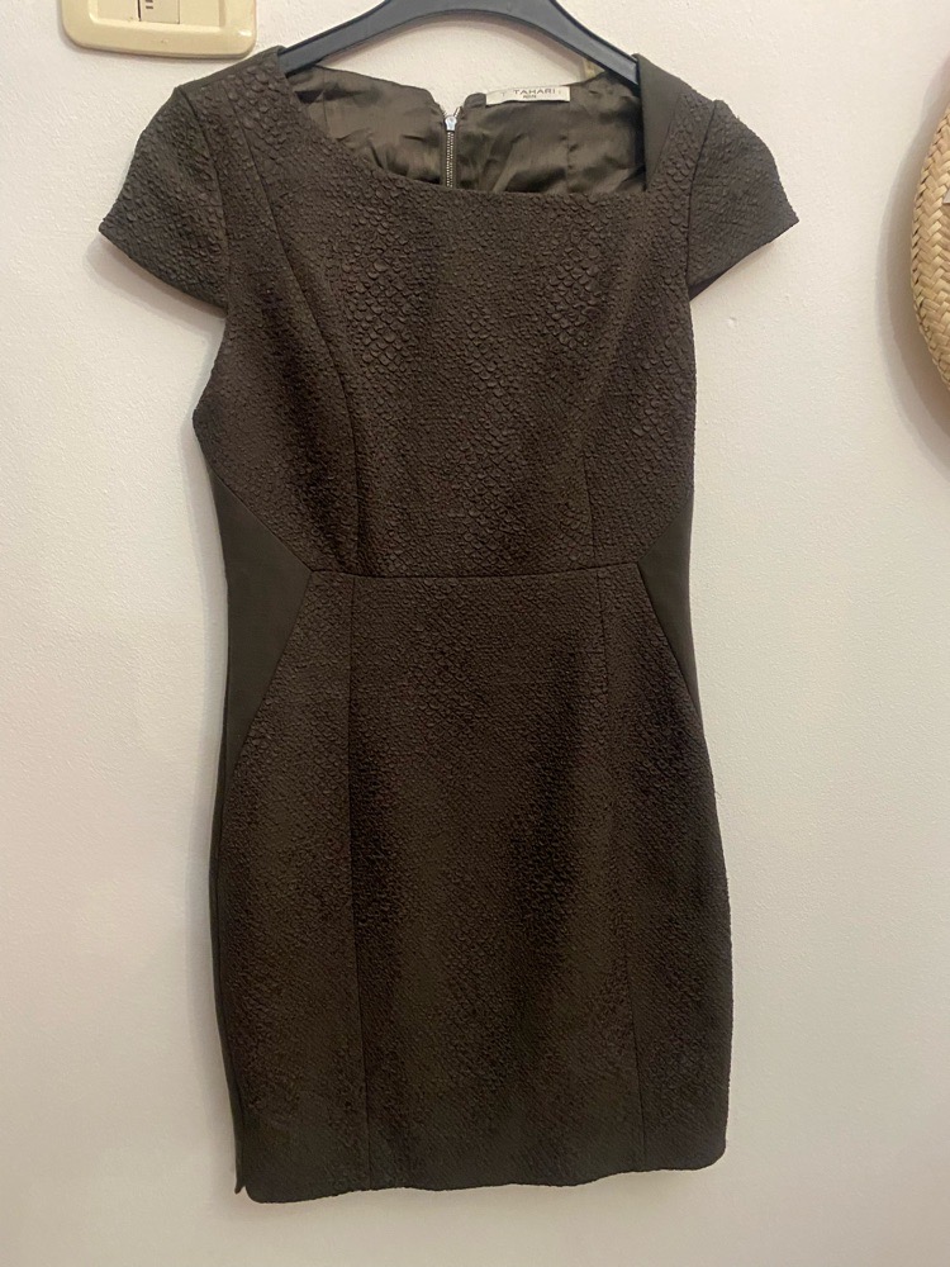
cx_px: 475
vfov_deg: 67.3
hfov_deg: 53.1
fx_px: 951
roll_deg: -1.7
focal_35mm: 26
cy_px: 634
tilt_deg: -13.1
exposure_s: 1/33
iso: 500
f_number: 1.8
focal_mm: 4.25
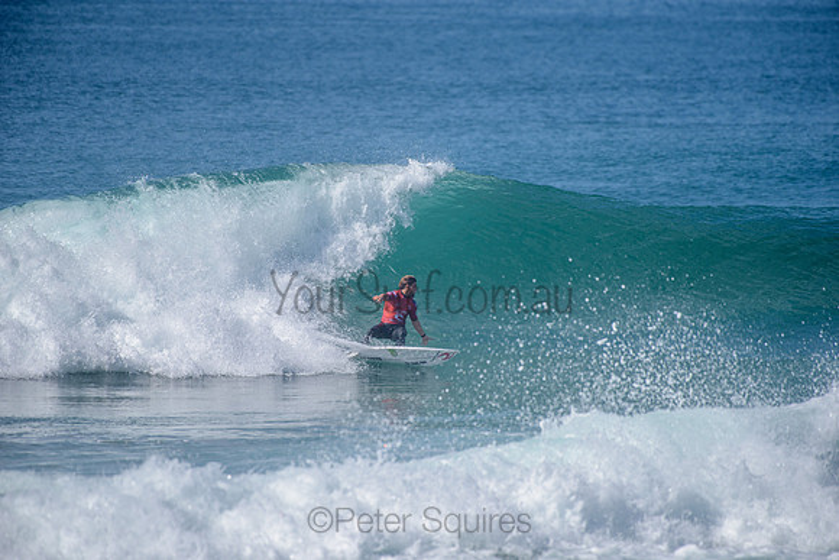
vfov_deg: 2.8
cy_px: 280
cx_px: 420
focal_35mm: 500
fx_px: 11655
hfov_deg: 4.1
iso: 160
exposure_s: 1/2000
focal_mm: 500
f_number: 5.6
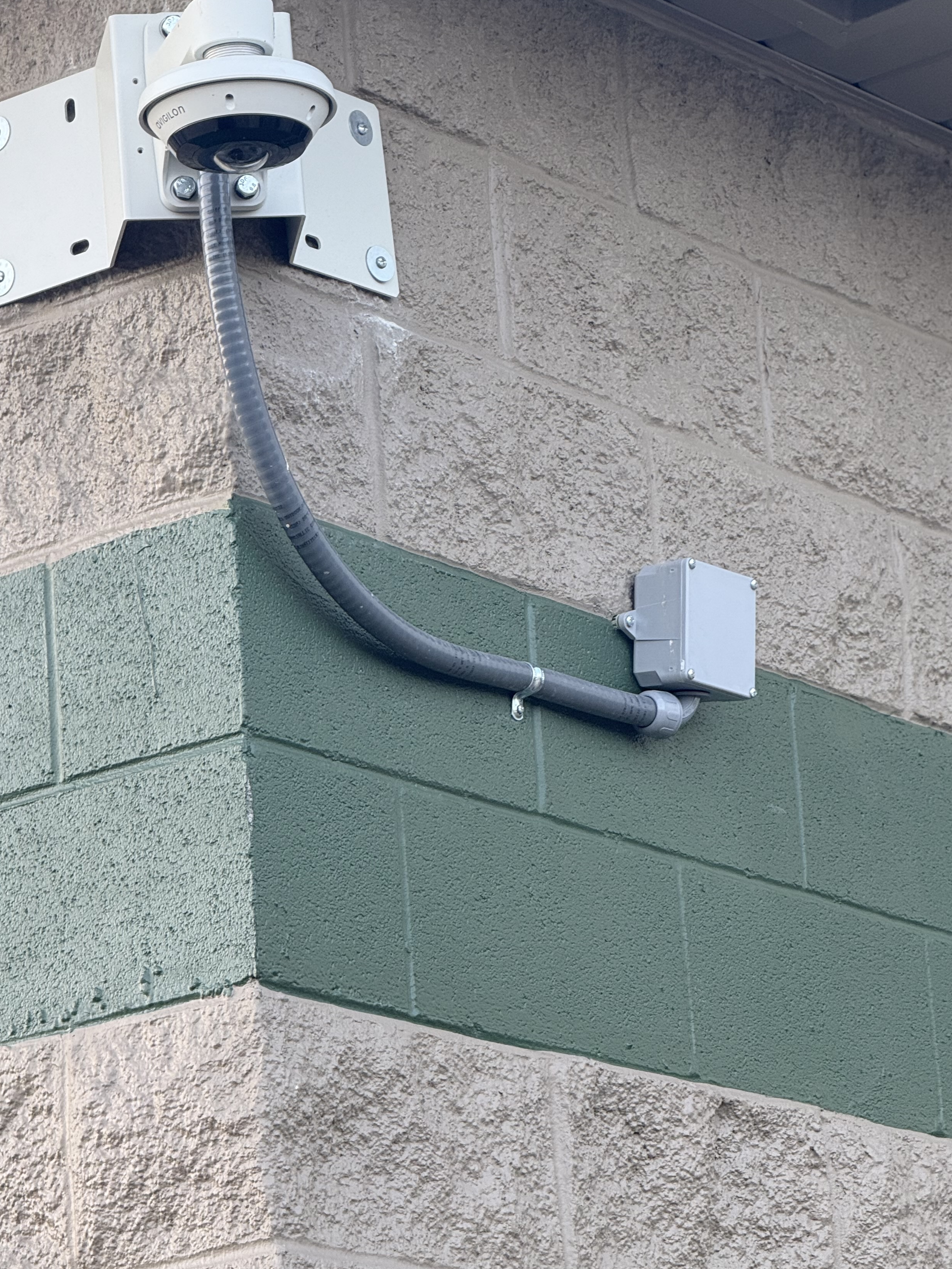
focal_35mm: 147
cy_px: 502
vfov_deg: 13.4
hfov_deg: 10.1
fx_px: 5389
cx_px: 420
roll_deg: +3.8
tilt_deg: +18.1
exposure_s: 1/123
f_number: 2.8
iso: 64
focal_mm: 15.66
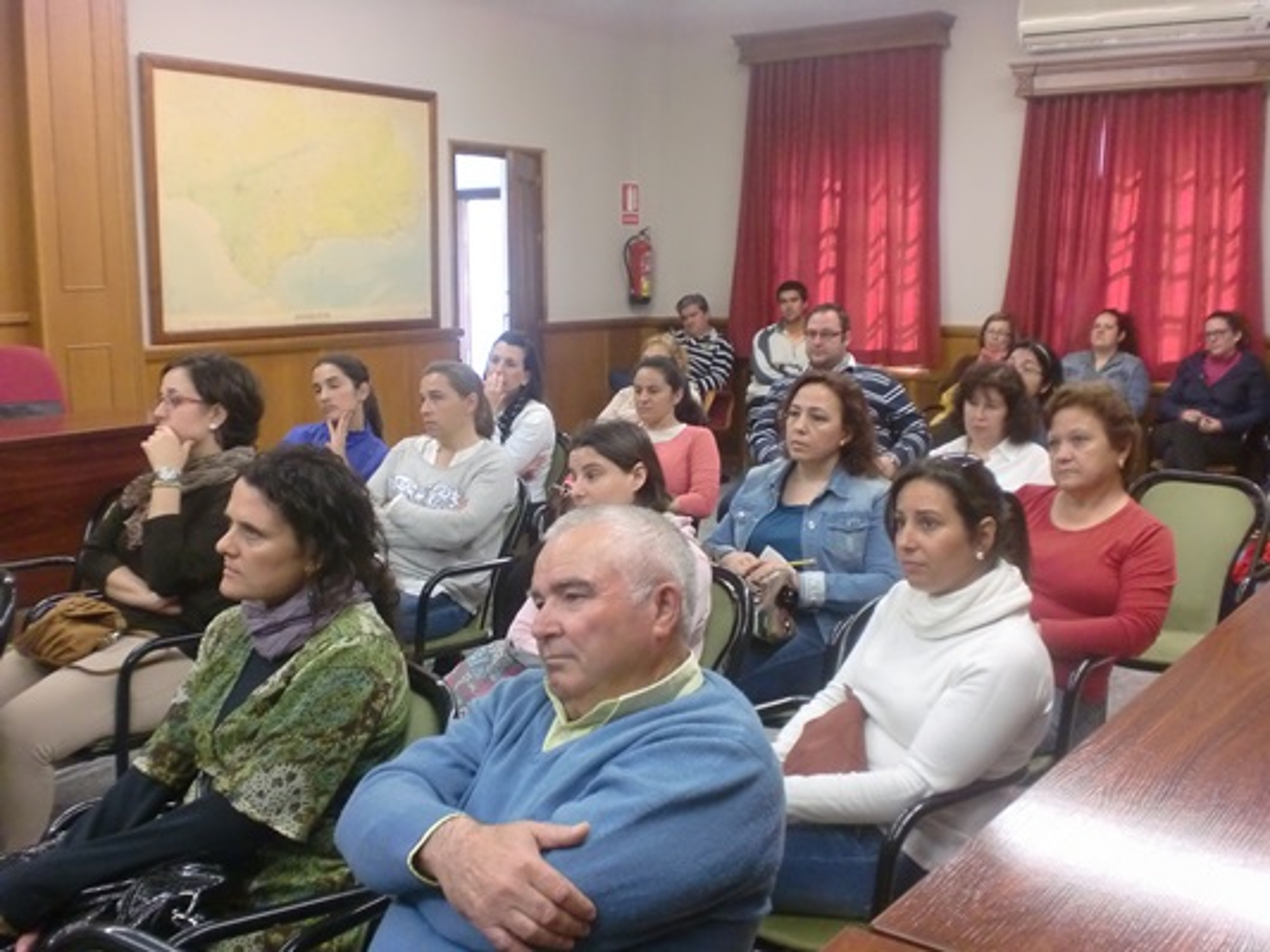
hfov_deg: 52.6
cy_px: 476
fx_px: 1284
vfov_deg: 40.7
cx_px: 635
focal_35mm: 35
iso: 400
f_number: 3.1
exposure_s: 1/60
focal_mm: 6.3
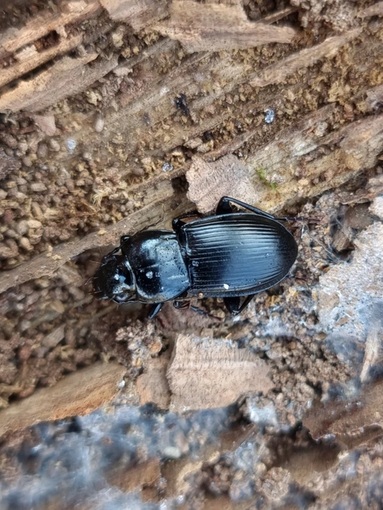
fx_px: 384
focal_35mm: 26
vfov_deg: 67.3
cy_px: 255
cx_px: 192
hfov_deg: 53.1
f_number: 1.8
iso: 64
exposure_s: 1/50
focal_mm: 5.4
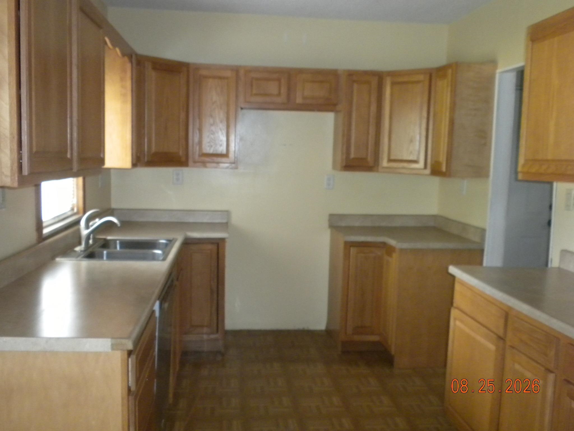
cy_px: 216
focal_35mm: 37
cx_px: 287
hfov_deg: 50.1
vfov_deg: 38.7
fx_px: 614
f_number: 3.5
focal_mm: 6.6
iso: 400
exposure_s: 1/30
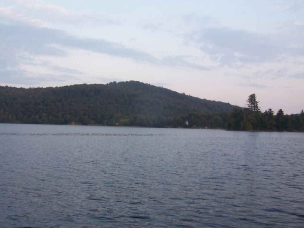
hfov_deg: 44.8
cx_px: 157
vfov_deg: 34.4
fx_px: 369
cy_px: 106
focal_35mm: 42
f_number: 2.8
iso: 80
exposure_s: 1/80
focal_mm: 6.3
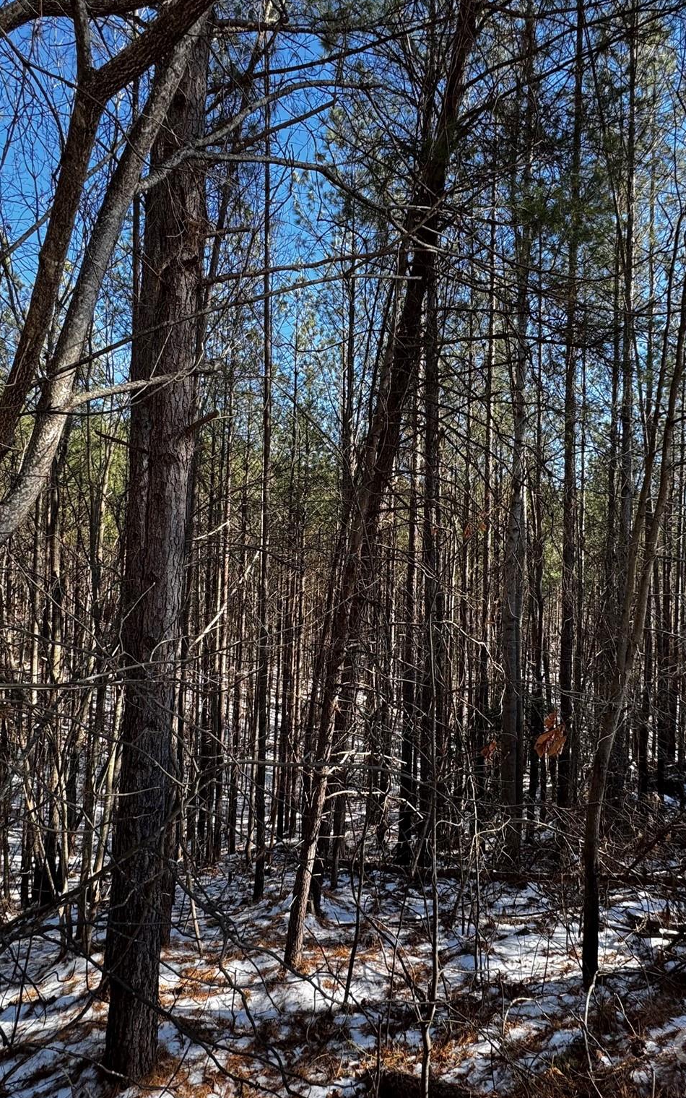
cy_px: 545
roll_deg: -2.0
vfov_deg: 85.1
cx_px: 369
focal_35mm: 20
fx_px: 598
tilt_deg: +1.3
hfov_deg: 59.6
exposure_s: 1/190
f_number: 2.2
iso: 40
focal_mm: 2.22
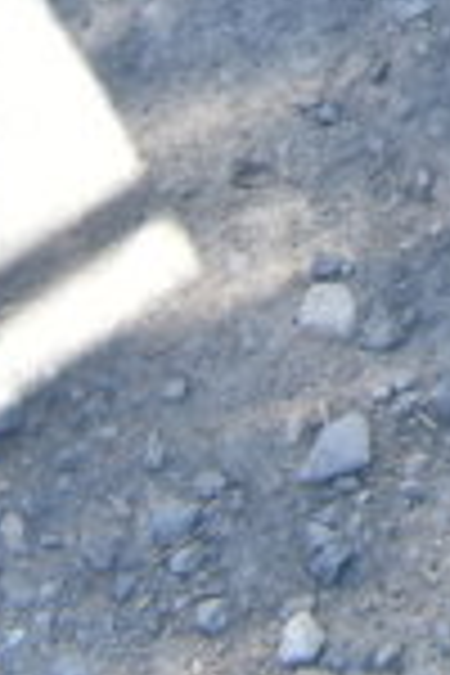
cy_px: -1258
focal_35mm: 165
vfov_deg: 9.9
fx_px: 3094
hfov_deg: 7.5
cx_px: 1233
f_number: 6.3
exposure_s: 1/160
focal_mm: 18
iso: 200
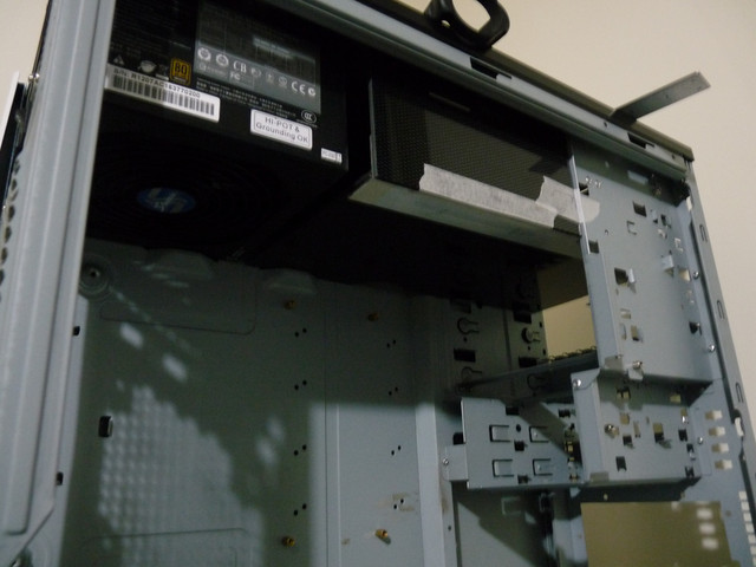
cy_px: 284
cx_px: 378
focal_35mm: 27
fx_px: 590
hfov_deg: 65.3
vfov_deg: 51.4
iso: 400
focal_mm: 4.8
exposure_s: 1/6
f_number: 2.8
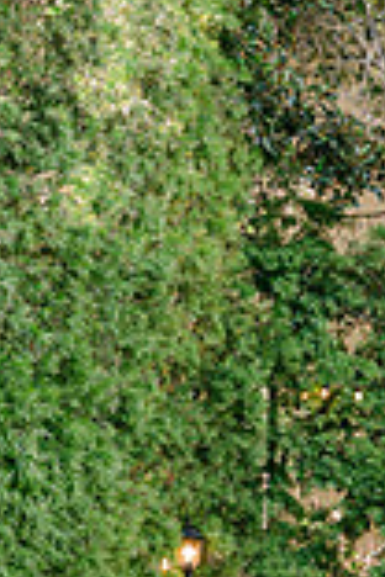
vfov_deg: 15.2
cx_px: 905
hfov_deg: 9.3
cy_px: 584
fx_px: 2117
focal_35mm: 132
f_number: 2
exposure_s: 1/320
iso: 100
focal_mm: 35
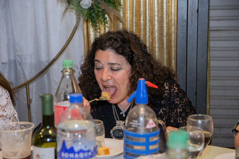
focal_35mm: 87
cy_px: 80
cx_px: 120
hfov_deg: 23.4
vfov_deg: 15.7
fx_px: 577
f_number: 4
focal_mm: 58
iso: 2000
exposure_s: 1/100
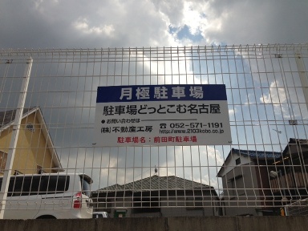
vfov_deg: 42.9
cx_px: 154
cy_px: 116
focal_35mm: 33
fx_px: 294
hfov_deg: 55.4
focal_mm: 4.13
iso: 50
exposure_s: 1/3623
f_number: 2.4
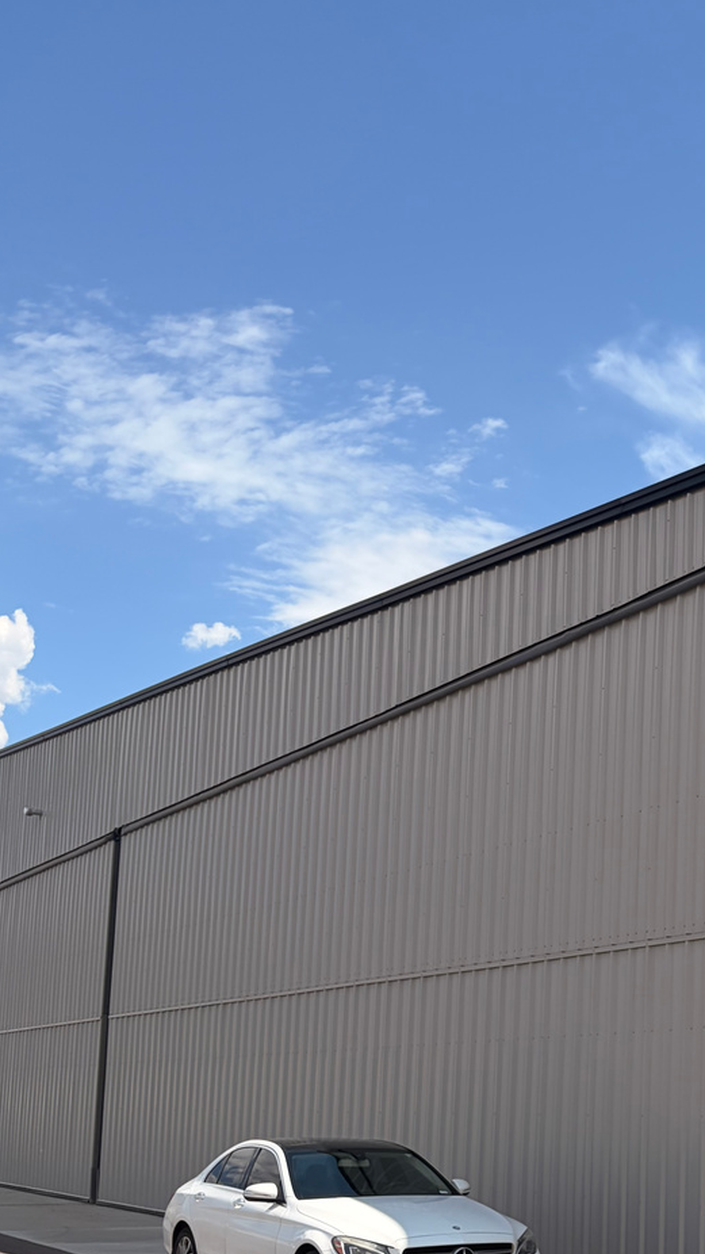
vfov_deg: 42.2
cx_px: 685
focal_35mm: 47
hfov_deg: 24.4
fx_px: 1562
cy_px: 956
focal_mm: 5.96
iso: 50
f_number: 1.6
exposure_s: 1/3279
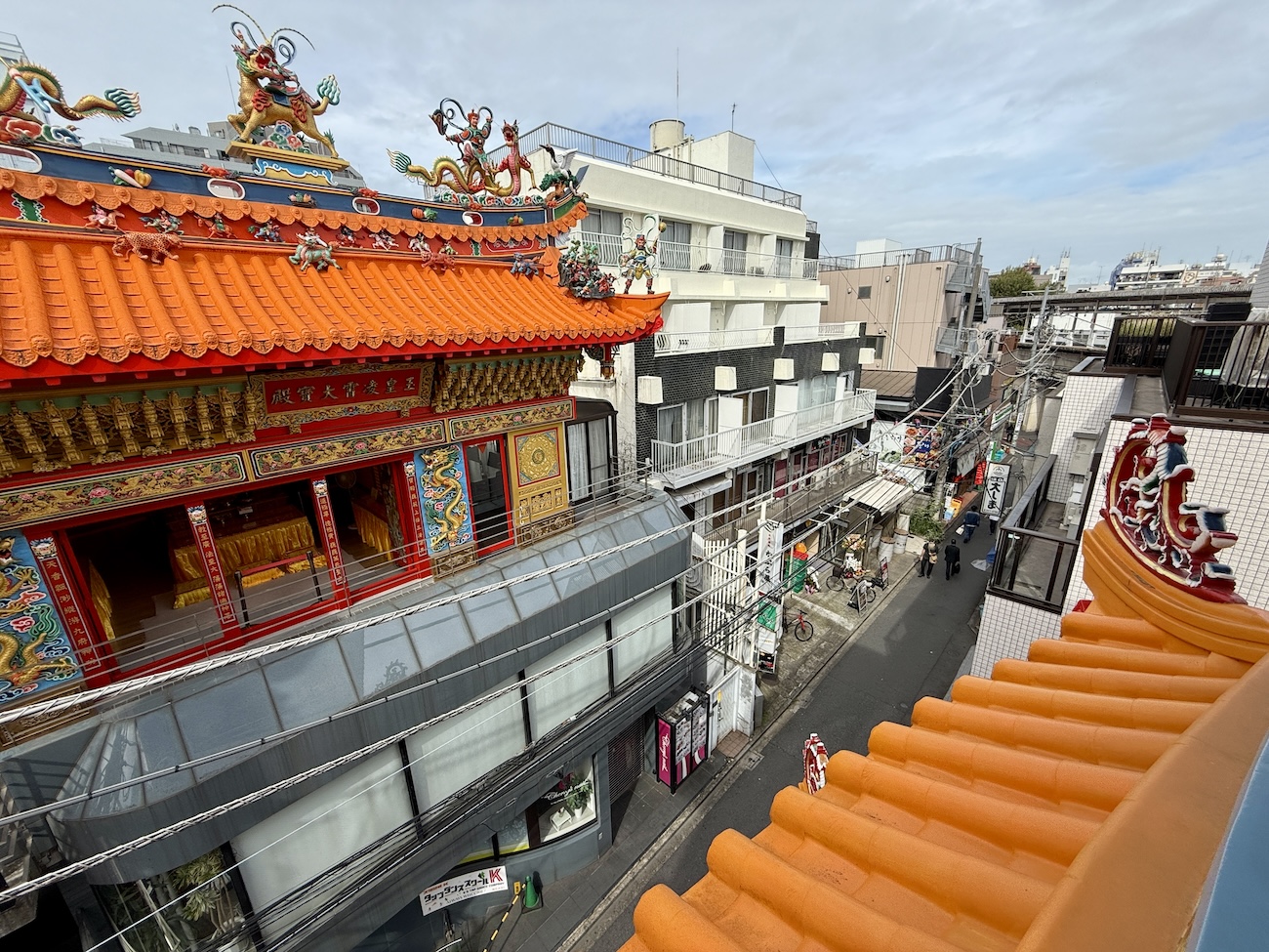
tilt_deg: -17.3
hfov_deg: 102.1
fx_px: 513
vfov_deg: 85.7
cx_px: 634
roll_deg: +1.4
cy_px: 476
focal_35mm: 14
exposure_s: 1/942
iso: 50
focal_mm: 2.22
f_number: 2.2
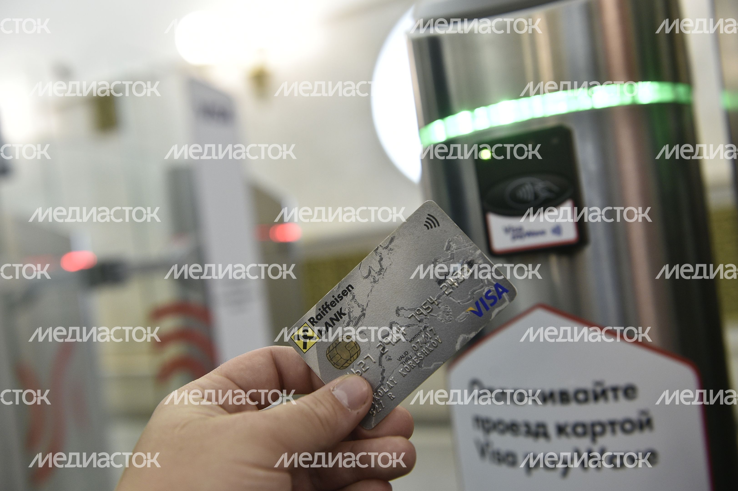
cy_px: 246
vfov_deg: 35.0
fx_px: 779
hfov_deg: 50.7
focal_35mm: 38
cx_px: 369
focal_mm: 38
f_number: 4
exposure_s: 1/160
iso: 2000
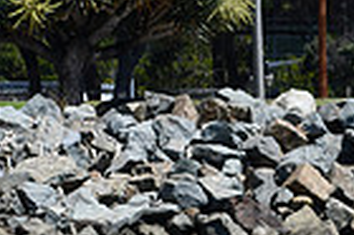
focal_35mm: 435
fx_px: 4272
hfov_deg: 4.7
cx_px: 705
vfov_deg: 3.1
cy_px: 282
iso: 125
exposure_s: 1/500
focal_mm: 70
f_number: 8
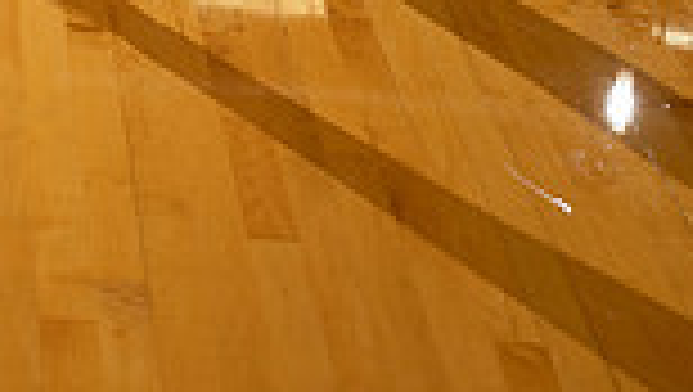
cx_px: 99
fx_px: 2023
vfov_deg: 9.6
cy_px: -608
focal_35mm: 110
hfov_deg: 19.2
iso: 250
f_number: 7.1
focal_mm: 36
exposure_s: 1/250
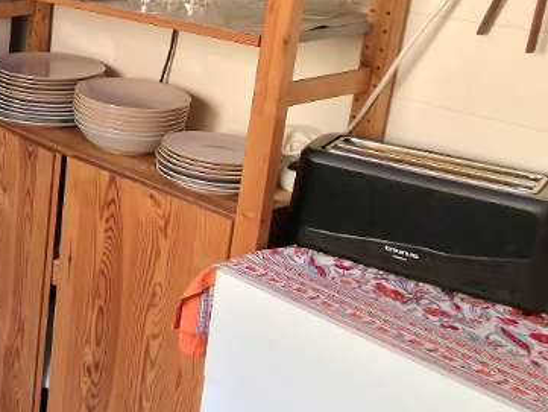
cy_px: 112
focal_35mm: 54
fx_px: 855
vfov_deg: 26.8
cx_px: -244
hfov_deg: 26.9
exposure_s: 1/40
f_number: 1.9
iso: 80
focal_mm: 2.2
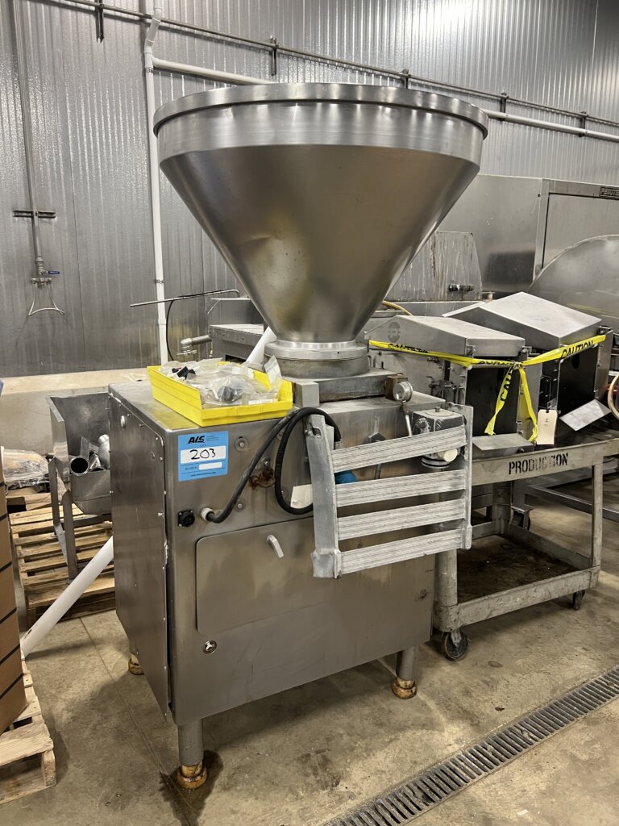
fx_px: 620
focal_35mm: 26
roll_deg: -0.2
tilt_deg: -11.7
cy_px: 413
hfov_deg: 53.1
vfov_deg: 67.3
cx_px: 310
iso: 160
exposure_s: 1/60
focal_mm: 5.7
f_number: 1.5
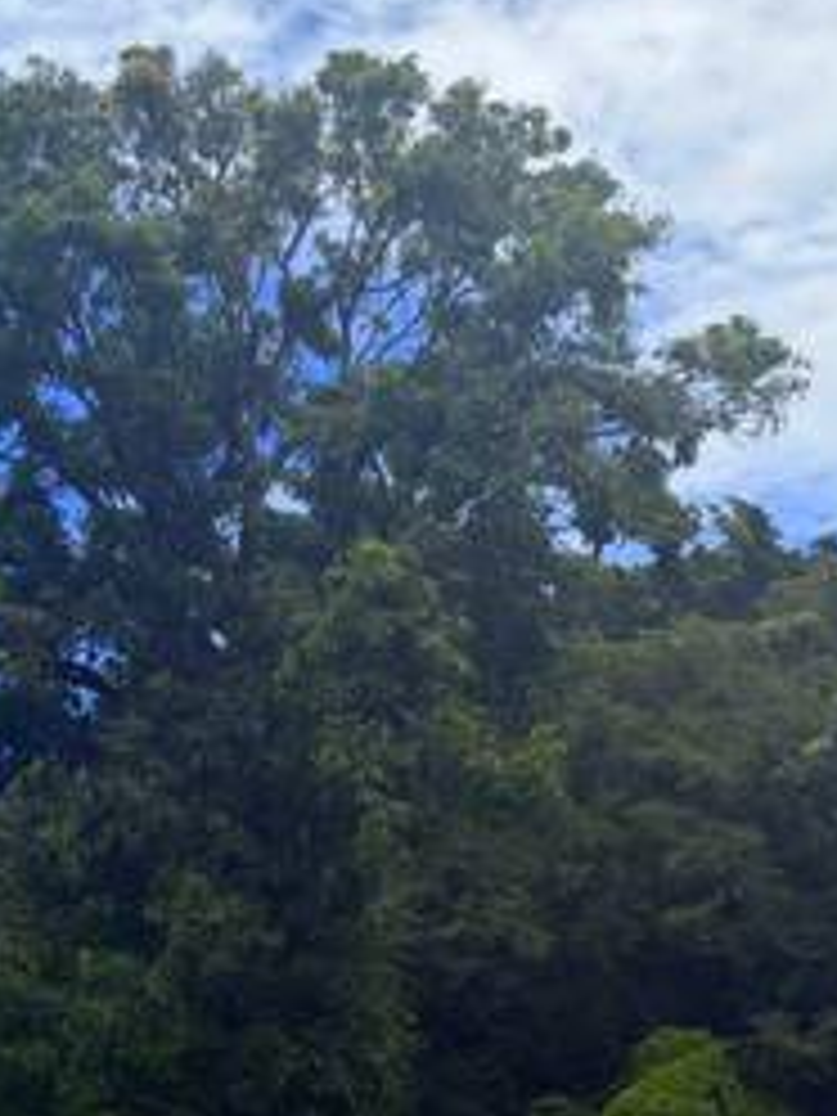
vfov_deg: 28.0
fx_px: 2160
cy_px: 976
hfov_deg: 21.9
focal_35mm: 67
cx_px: 315
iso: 50
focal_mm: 5.96
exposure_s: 1/5348
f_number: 1.6
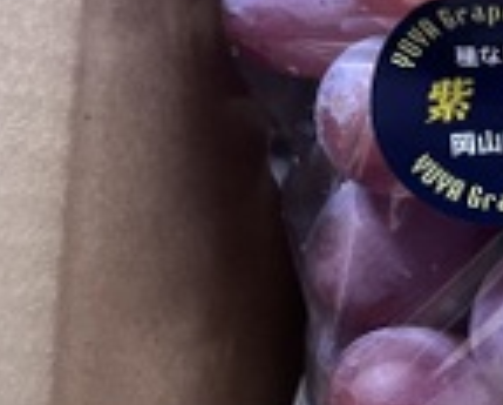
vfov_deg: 18.1
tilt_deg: -49.2
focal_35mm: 85
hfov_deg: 18.7
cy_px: 127
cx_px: 834
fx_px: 1268
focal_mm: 5.1
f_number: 1.6
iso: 400
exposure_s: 1/60
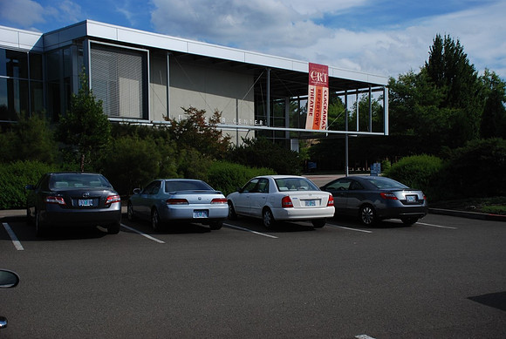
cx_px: 253
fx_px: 549
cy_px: 170
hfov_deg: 49.5
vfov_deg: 34.3
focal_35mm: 39
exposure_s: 1/2000
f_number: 4.5
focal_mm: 26
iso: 200
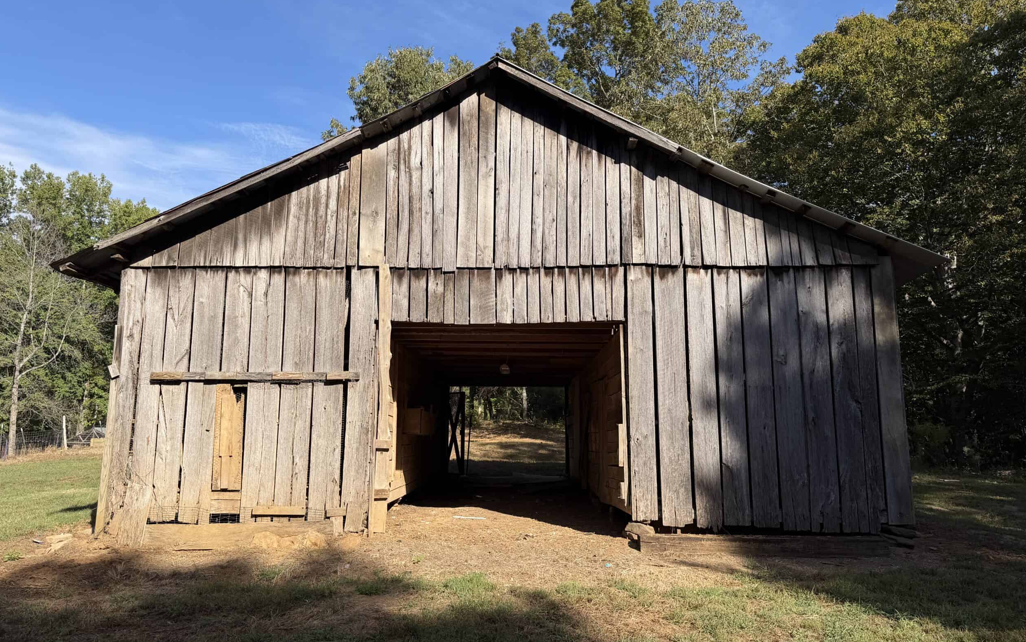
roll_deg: +0.2
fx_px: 727
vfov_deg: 47.6
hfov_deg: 70.4
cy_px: 319
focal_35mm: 26
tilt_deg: +10.1
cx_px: 503
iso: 80
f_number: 1.78
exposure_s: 1/3145
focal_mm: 6.76
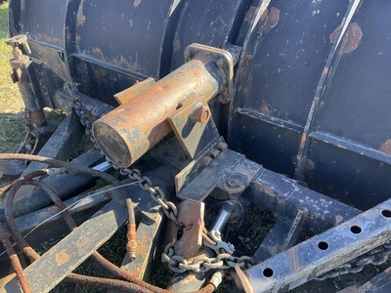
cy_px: 146
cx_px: 196
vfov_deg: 48.2
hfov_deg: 61.7
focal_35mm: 29
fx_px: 328
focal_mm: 3
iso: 20
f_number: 1.8
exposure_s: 1/122
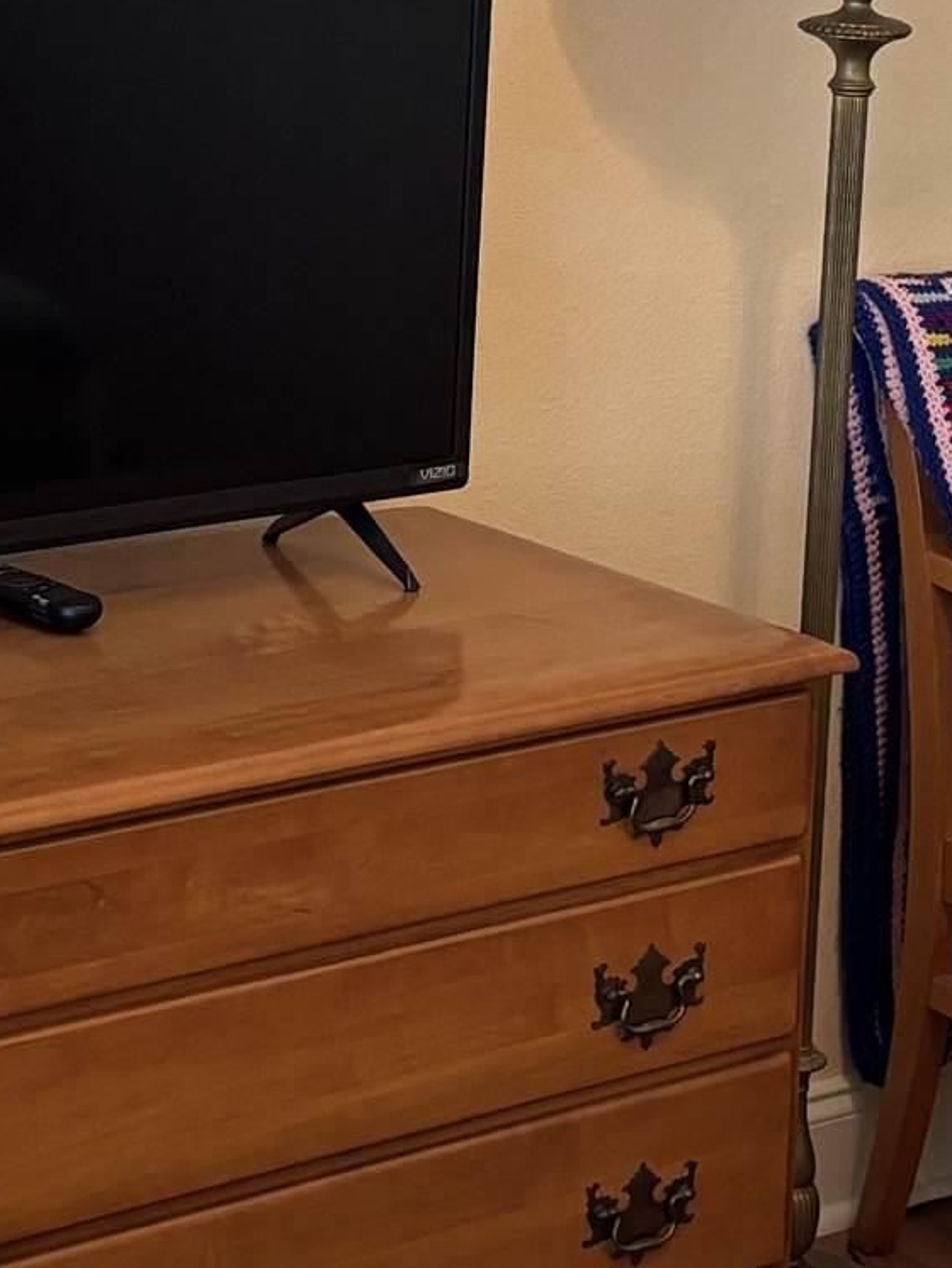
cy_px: 479
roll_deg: -2.0
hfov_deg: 13.8
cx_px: 498
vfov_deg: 18.3
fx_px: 3921
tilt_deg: -13.1
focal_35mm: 107
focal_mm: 5.96
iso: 250
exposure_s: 1/60
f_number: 1.6
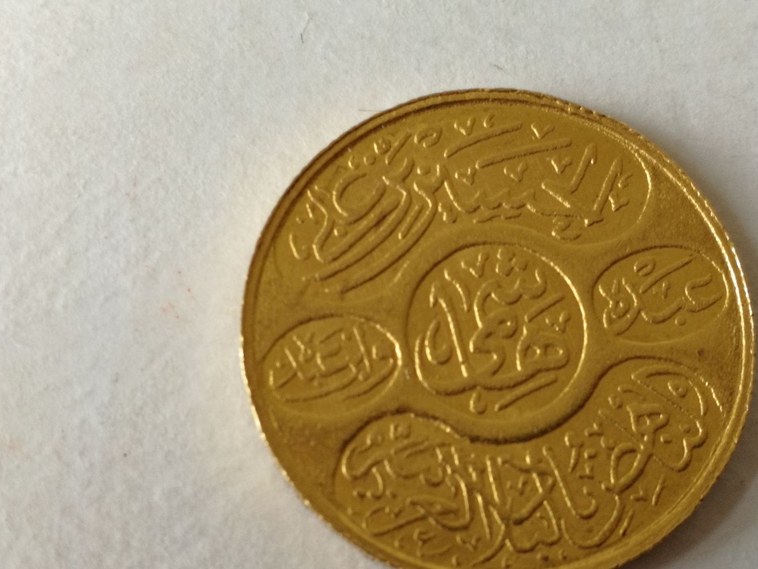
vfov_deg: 25.2
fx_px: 1270
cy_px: 317
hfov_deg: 33.2
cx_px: 403
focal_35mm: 58
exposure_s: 1/25
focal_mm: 3.95
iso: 400
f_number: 2.2
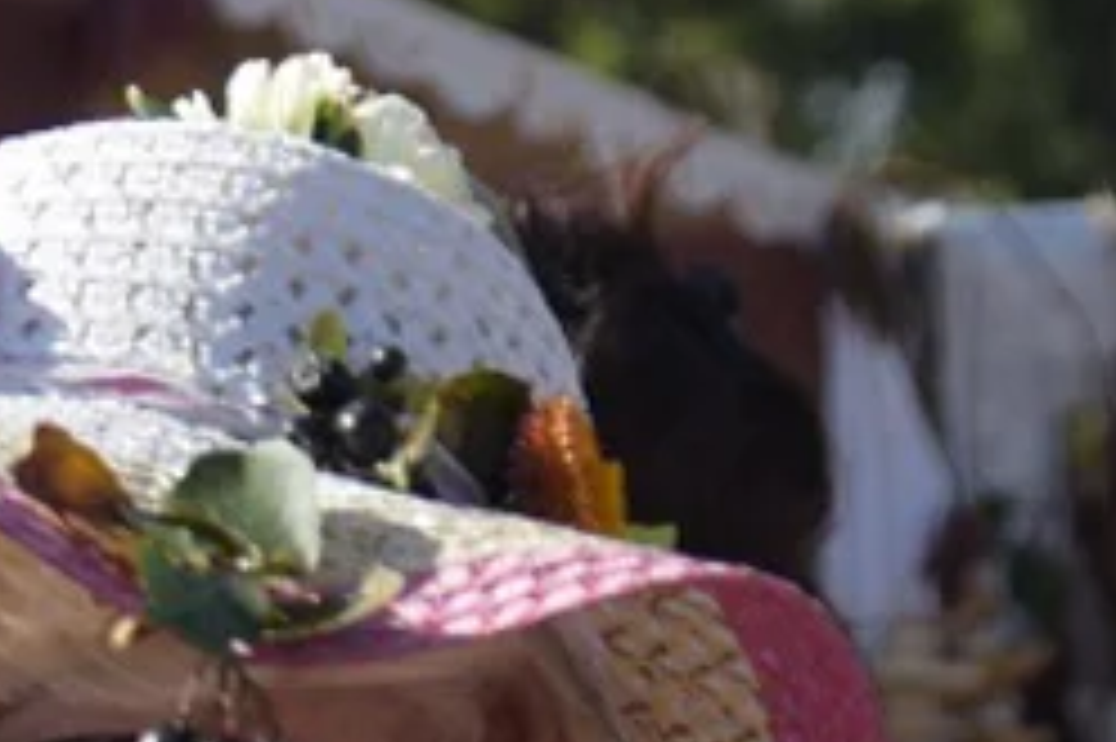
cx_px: 346
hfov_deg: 6.1
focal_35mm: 339
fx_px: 10502
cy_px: 1558
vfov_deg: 4.0
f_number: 2.8
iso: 250
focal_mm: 40
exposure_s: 1/4000
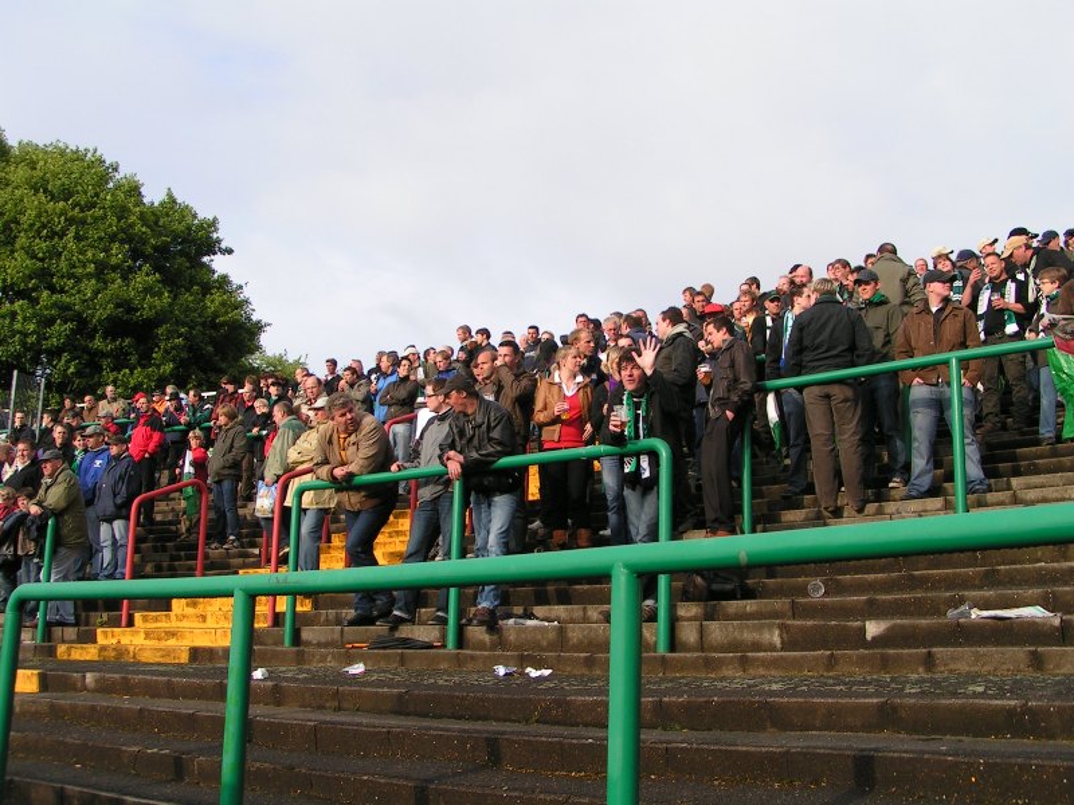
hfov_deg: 49.0
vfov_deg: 37.7
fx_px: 1179
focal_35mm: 38
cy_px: 402
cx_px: 537
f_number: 5.6
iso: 50
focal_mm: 5.8
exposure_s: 1/200
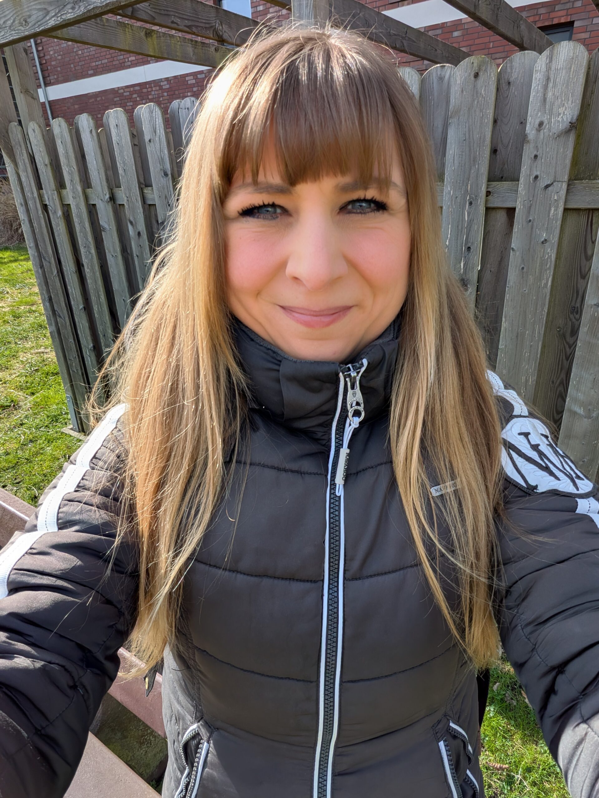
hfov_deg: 63.4
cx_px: 300
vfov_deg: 79.0
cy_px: 399
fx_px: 485
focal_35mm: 21
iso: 46
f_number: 2.2
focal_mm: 2.74
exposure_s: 1/728
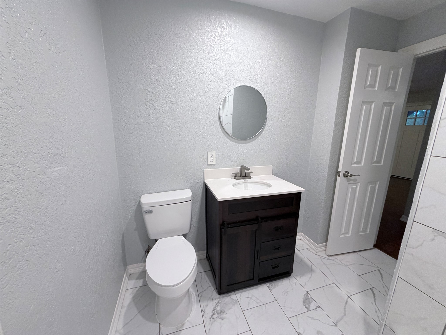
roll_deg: -0.6
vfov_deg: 85.7
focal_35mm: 14
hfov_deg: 102.1
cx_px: 223
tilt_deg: -12.3
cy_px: 168
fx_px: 180
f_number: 2.2
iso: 250
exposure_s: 1/60
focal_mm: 2.22
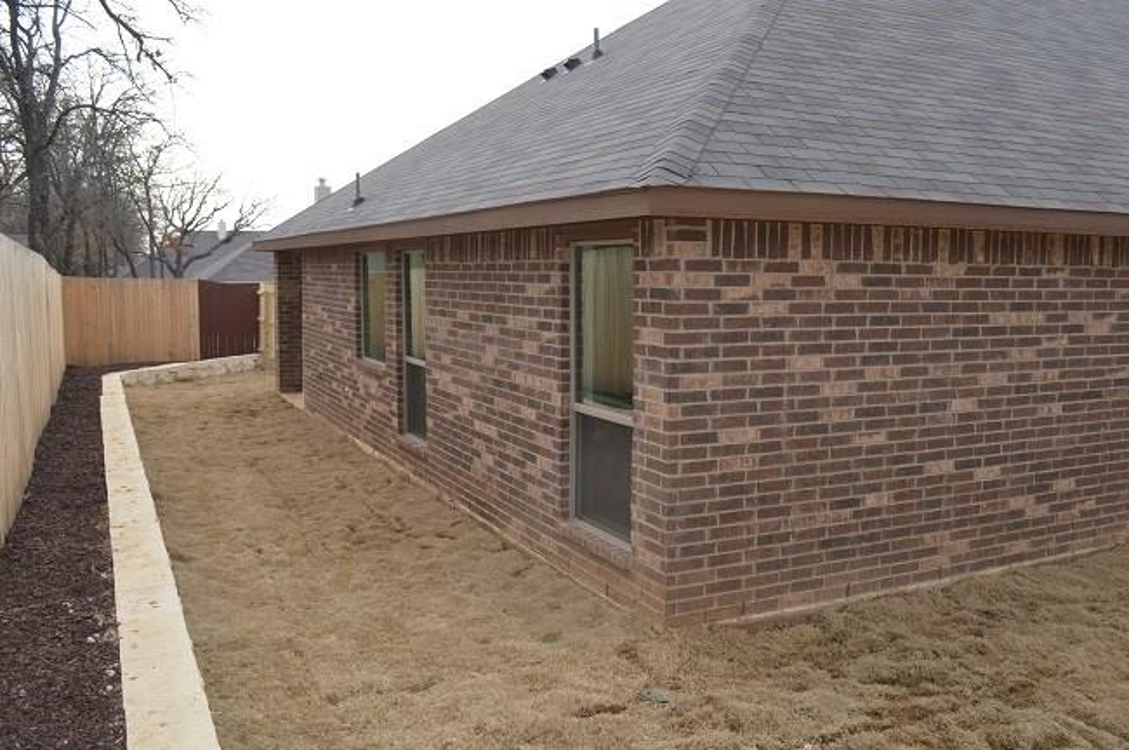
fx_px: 940
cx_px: 564
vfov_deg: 43.5
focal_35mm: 30
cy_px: 375
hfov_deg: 62.0
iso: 100
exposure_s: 1/200
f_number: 7.1
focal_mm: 20
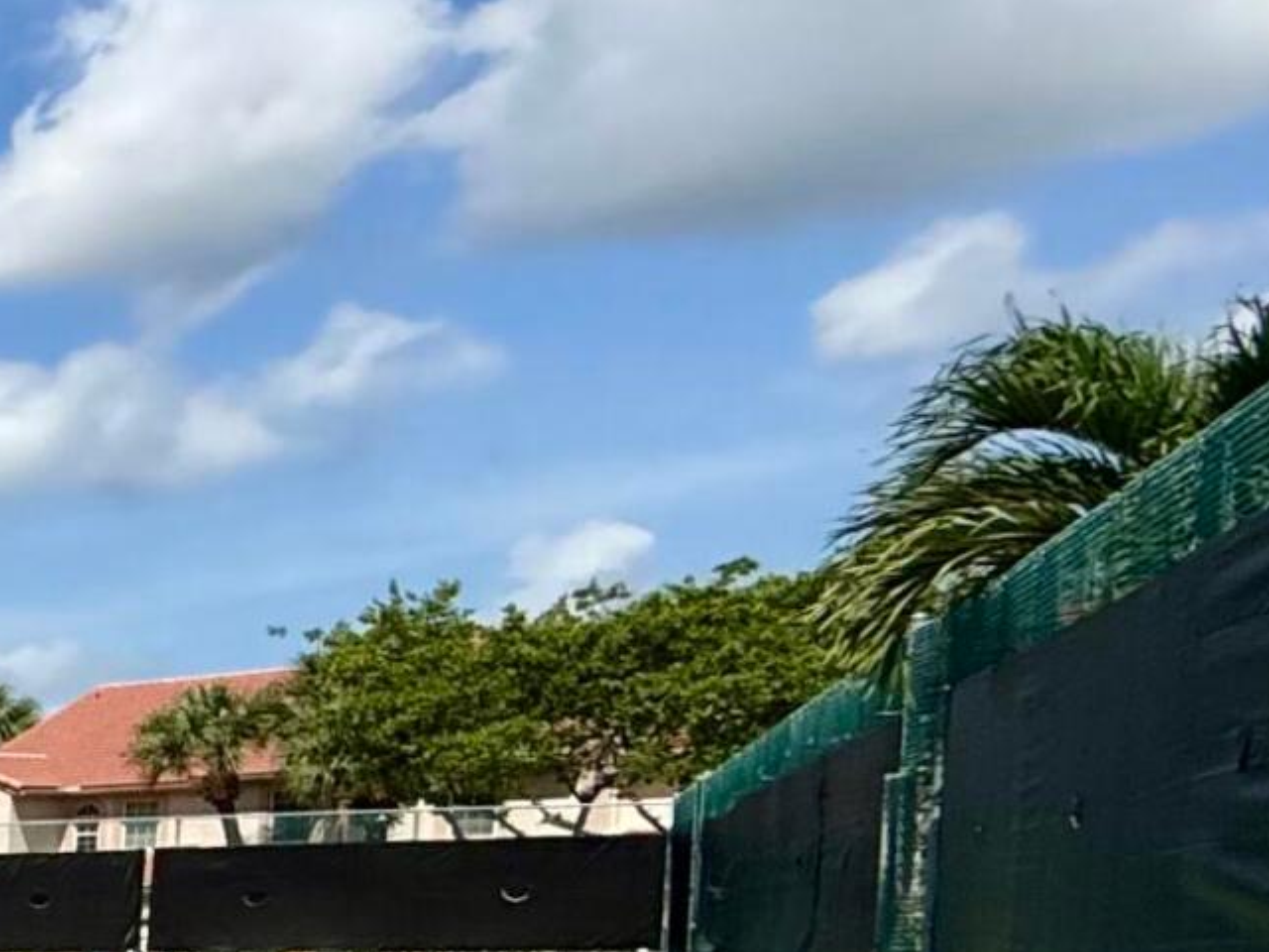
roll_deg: +0.2
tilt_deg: -3.2
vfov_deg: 21.8
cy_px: 1091
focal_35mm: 63
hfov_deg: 16.6
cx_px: -1572
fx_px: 2310
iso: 50
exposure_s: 1/2506
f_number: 2.2
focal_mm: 2.22
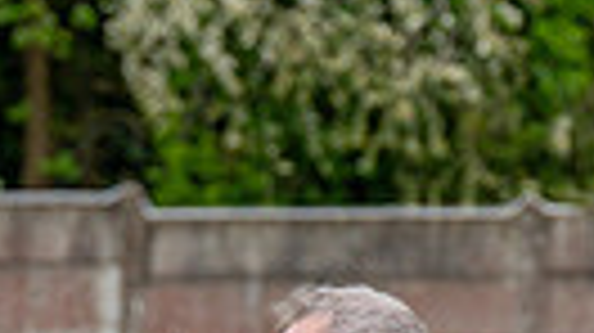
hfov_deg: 3.2
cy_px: 765
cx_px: 261
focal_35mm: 676
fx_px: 10639
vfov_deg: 1.8
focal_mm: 84
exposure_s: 1/1250
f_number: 2.8
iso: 125
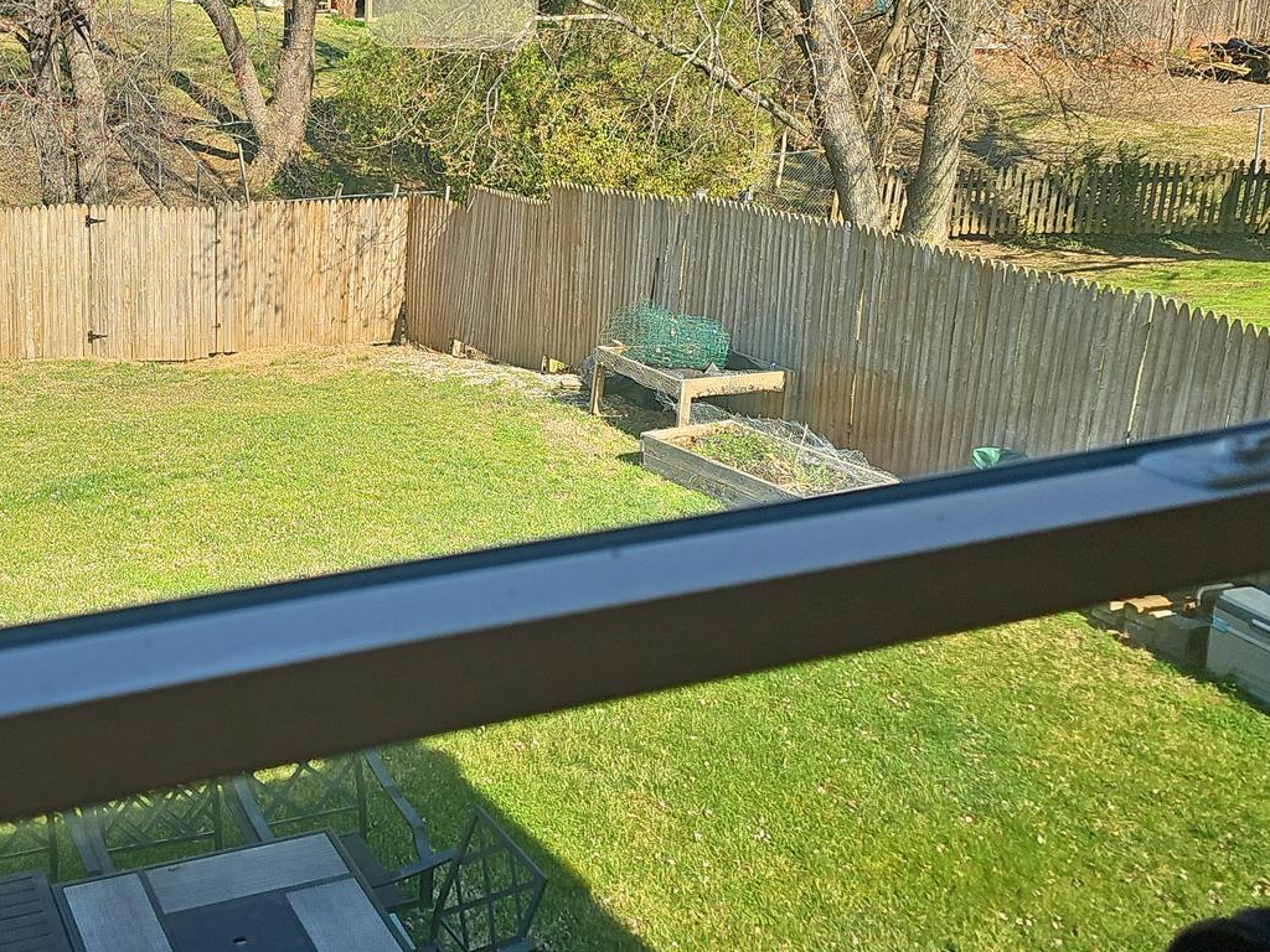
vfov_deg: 31.5
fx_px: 1688
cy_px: 402
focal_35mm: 46
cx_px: 334
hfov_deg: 40.2
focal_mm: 6.3
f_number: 1.7
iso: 50
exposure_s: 1/145
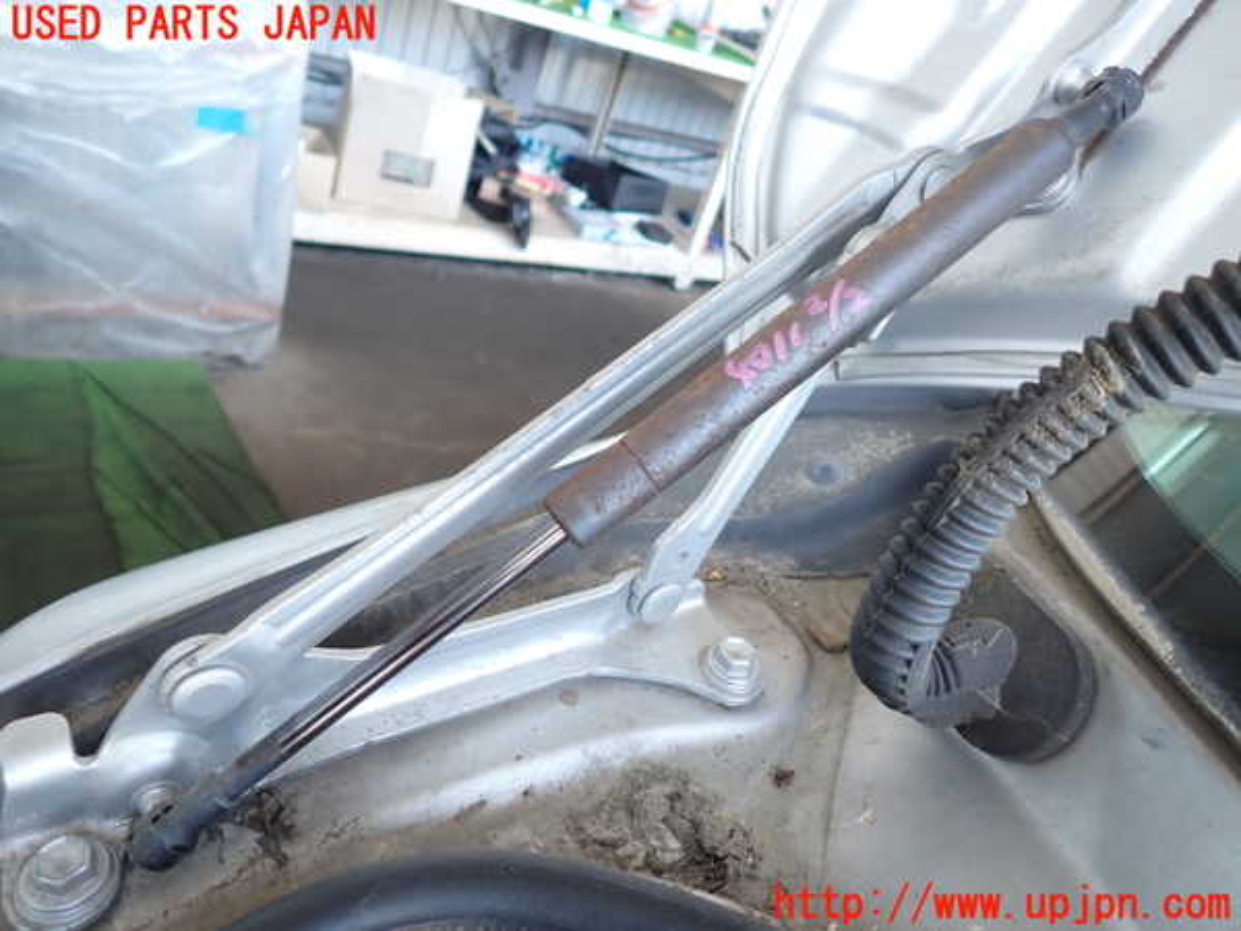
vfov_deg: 54.9
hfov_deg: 69.4
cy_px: 466
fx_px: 896
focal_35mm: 25
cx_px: 620
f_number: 2
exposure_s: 1/60
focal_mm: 4.5
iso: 200
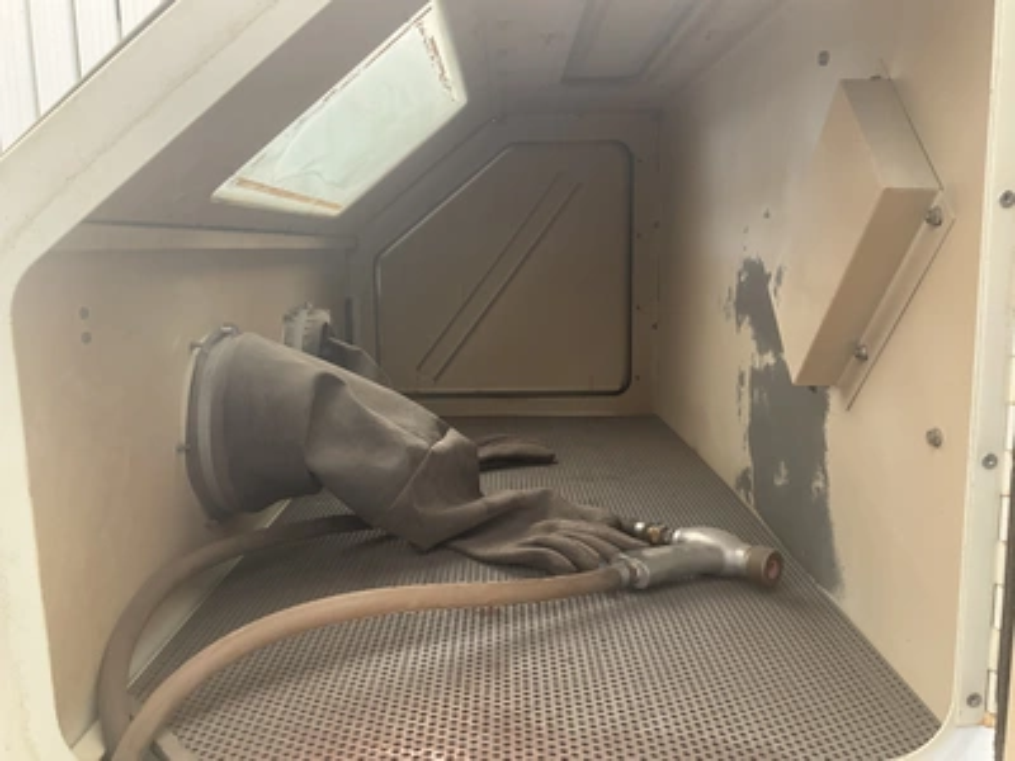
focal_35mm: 29
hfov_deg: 61.7
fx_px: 850
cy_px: 380
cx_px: 508
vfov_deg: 48.2
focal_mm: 3
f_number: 1.8
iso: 64
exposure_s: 1/73
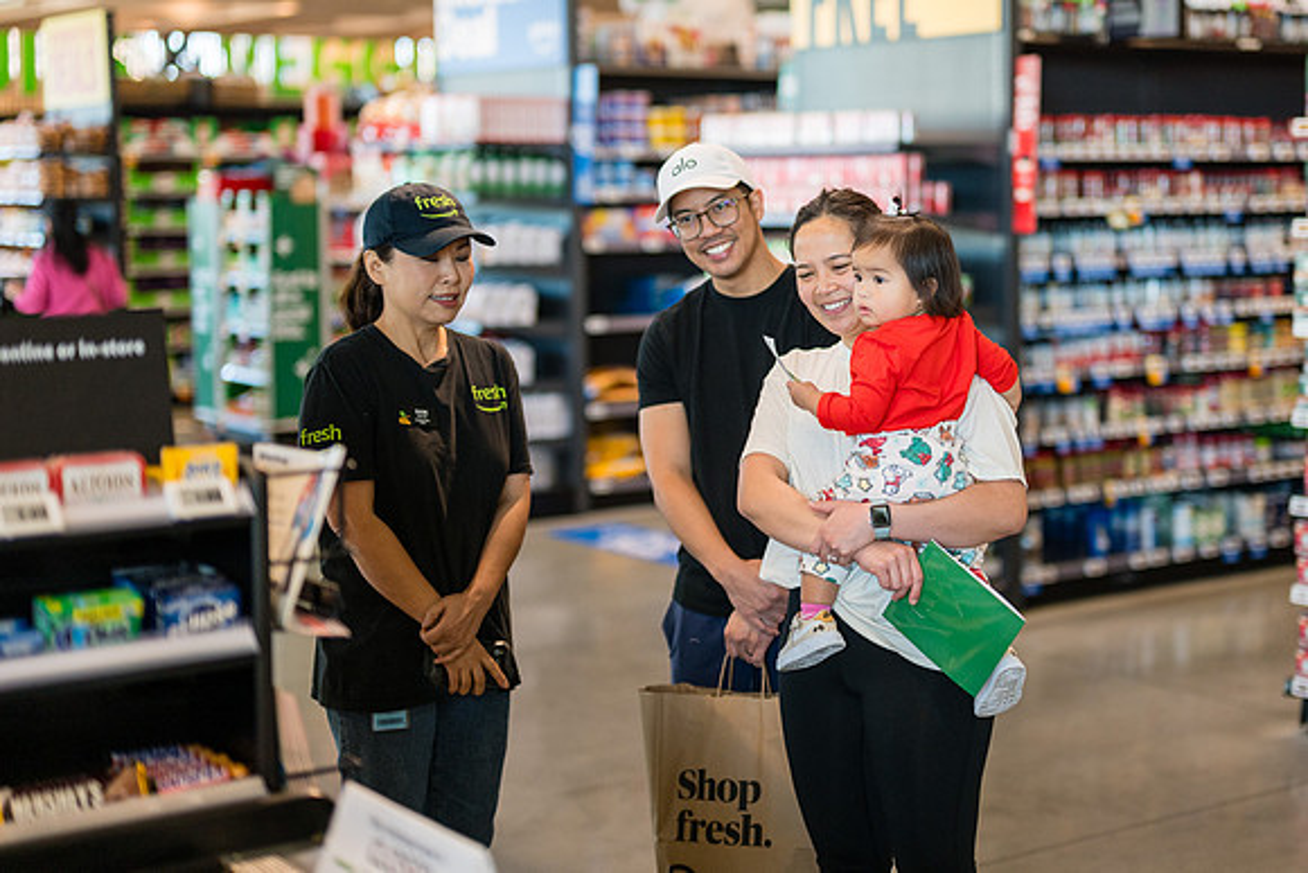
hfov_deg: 33.3
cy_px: 350
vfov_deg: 22.6
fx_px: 2178
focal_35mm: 60
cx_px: 784
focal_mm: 50
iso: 400
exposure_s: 1/640
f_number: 1.4
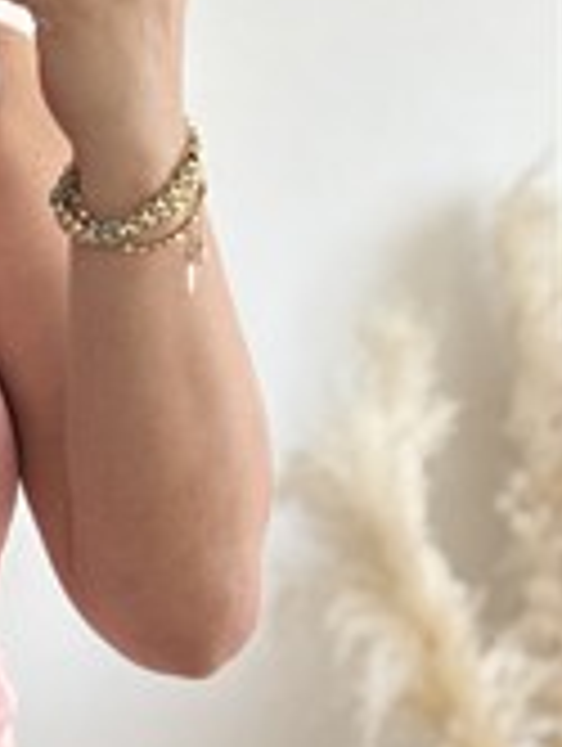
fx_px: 3325
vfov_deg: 12.7
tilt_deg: -21.5
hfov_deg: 9.3
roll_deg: +1.6
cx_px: -333
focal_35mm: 154
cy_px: 137
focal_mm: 6.76
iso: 64
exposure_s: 1/121
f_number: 1.78
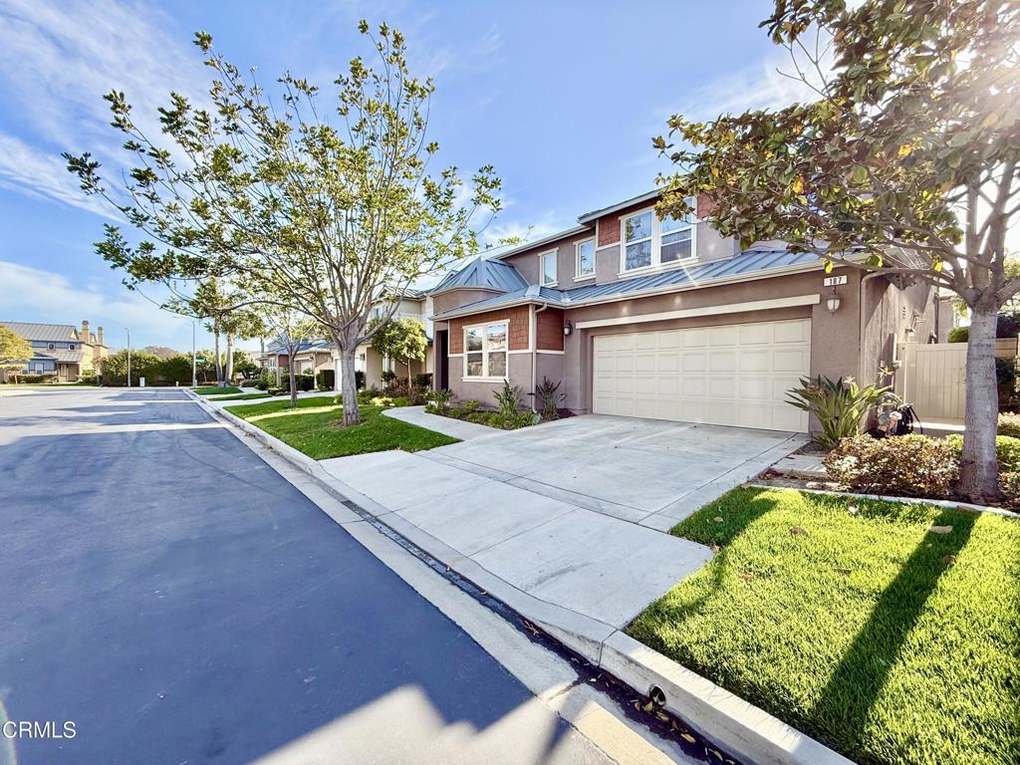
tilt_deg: -1.1
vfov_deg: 85.7
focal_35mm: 14
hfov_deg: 102.1
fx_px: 413
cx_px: 510
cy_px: 382
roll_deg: -0.5
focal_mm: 2.22
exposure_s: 1/590
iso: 64
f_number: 2.2
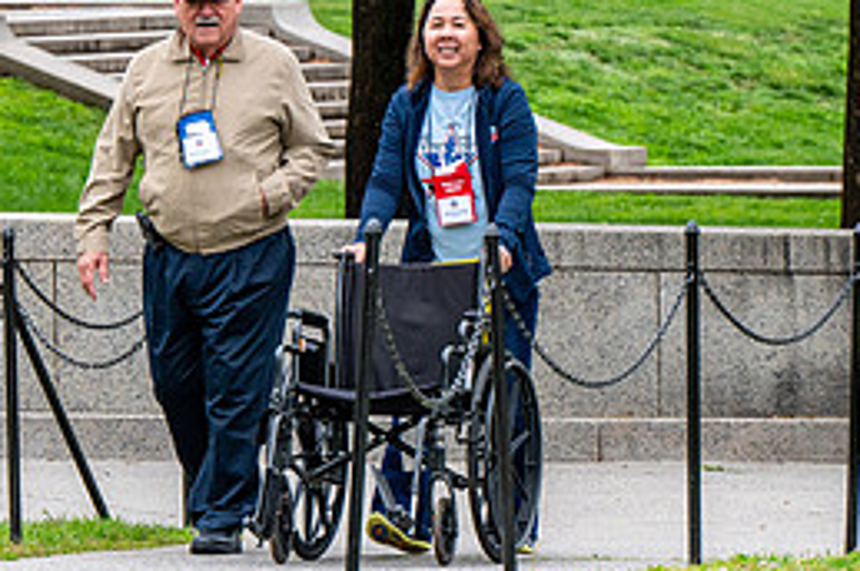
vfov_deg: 3.1
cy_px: 252
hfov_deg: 4.6
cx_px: 133
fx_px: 10689
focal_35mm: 448
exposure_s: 1/640
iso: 1250
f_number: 8
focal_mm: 200
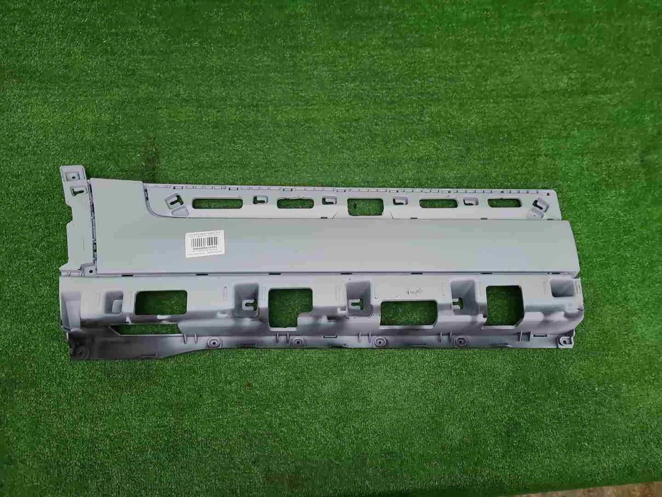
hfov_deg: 67.3
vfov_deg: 53.1
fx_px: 497
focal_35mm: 26
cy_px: 248
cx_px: 331
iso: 95
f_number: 1.8
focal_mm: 5.4
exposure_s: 1/50
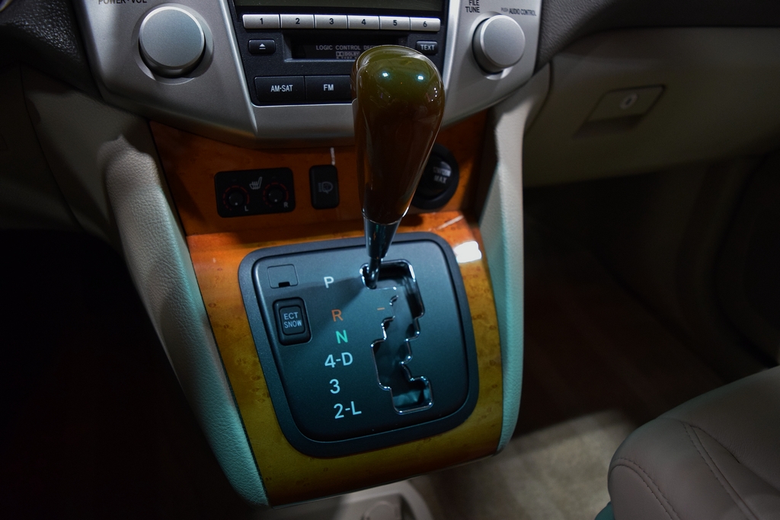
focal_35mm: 27
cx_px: 390
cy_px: 260
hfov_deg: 67.4
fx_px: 585
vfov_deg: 47.9
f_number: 3.5
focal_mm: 18
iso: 2200
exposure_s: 1/60
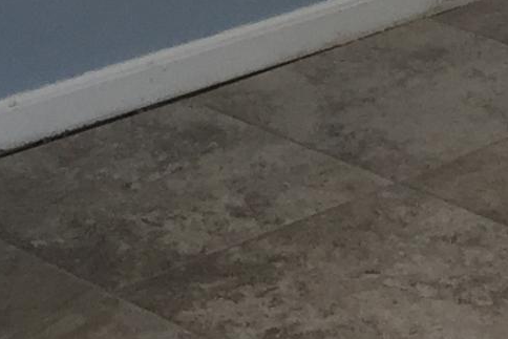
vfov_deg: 6.5
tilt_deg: -1.1
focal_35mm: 187
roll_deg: -1.8
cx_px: 741
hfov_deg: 10.6
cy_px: -787
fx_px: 2639
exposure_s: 1/40
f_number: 2.2
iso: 32
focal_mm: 4.15
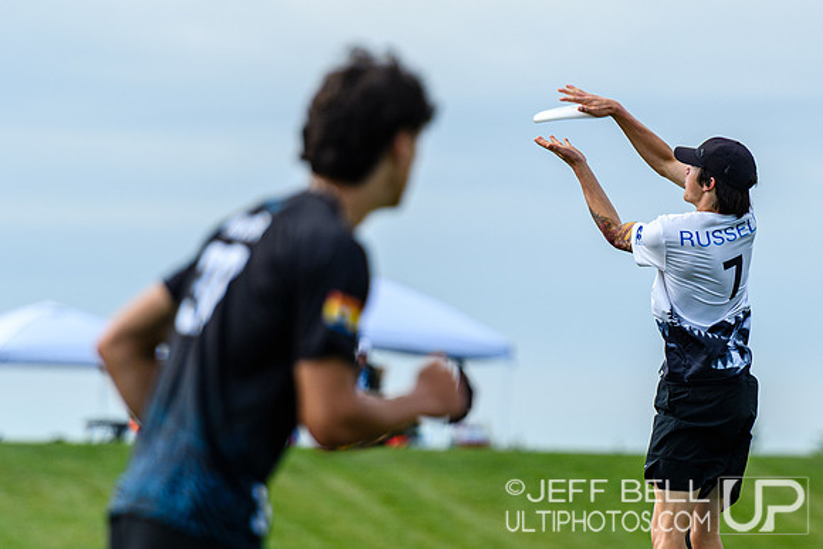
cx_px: 655
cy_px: 274
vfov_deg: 2.9
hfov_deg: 4.3
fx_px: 10921
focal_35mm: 478
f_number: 3.2
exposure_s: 1/1600
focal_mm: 200
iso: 100
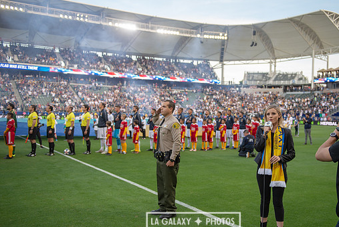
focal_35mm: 40
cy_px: 121
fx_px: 377
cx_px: 193
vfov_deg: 33.5
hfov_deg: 48.3
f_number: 2.8
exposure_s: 1/640
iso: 400
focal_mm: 35
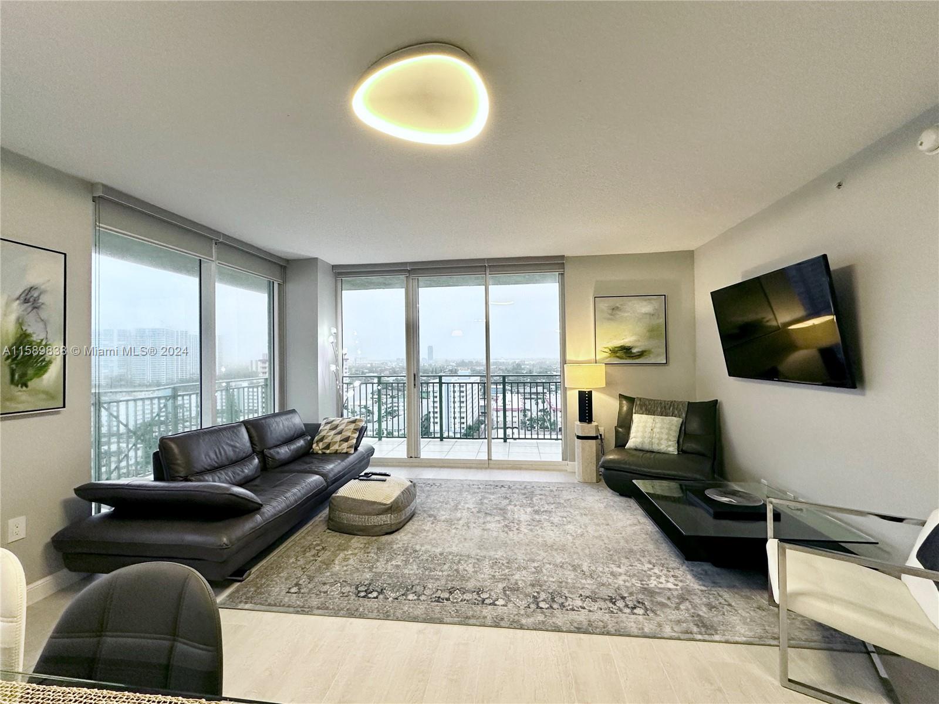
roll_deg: -2.0
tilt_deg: +1.2
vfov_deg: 85.6
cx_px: 470
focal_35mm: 14
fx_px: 380
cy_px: 352
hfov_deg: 102.1
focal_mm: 2.22
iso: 200
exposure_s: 1/120
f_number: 2.2
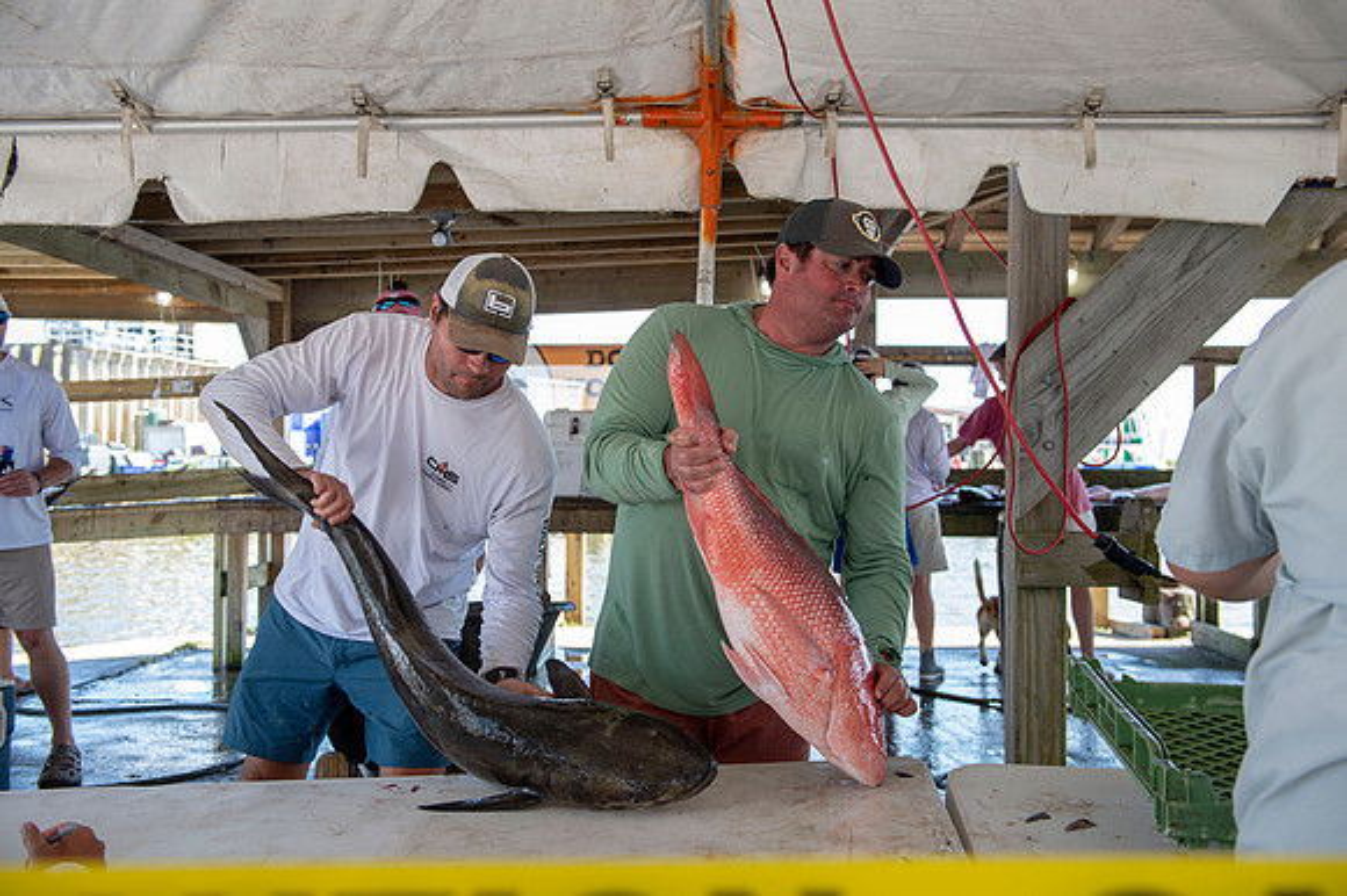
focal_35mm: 36
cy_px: 448
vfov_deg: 36.8
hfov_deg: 53.2
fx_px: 1346
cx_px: 674
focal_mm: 36
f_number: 4.5
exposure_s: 1/160
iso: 200
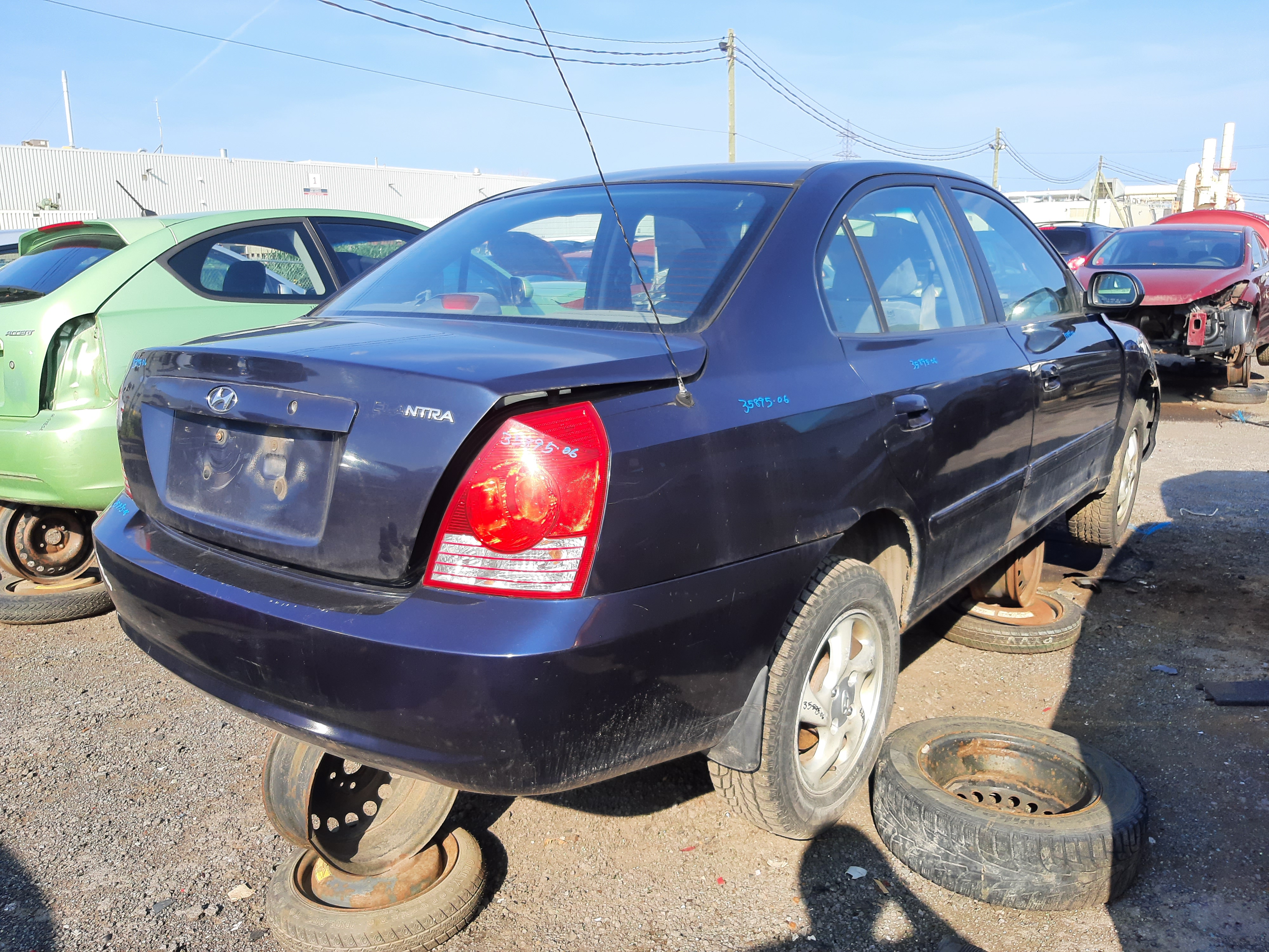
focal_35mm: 26
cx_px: 634
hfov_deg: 67.3
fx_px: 953
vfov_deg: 53.1
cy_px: 476
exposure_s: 1/726
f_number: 1.7
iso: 40
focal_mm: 3.92
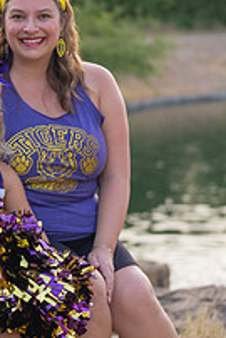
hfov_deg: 8.8
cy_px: 169
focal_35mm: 156
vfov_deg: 13.2
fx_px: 1466
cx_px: 25
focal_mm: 70
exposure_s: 1/320
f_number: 2.8
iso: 400
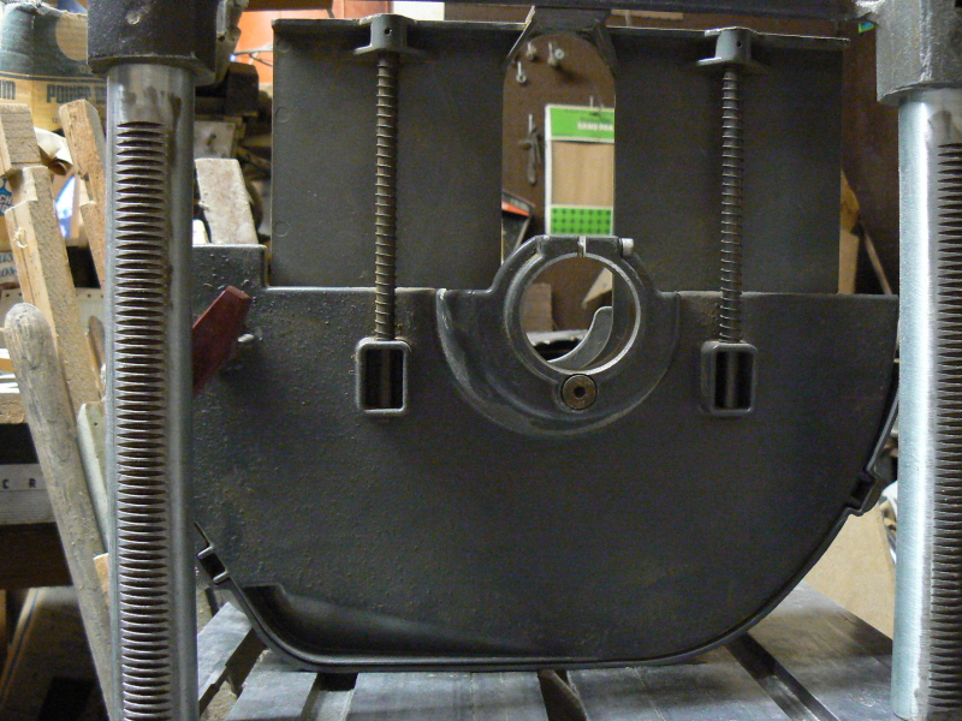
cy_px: 360
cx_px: 481
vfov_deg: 39.7
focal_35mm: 36
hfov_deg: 51.4
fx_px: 1000
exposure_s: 1/8
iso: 400
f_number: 2.8
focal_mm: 6
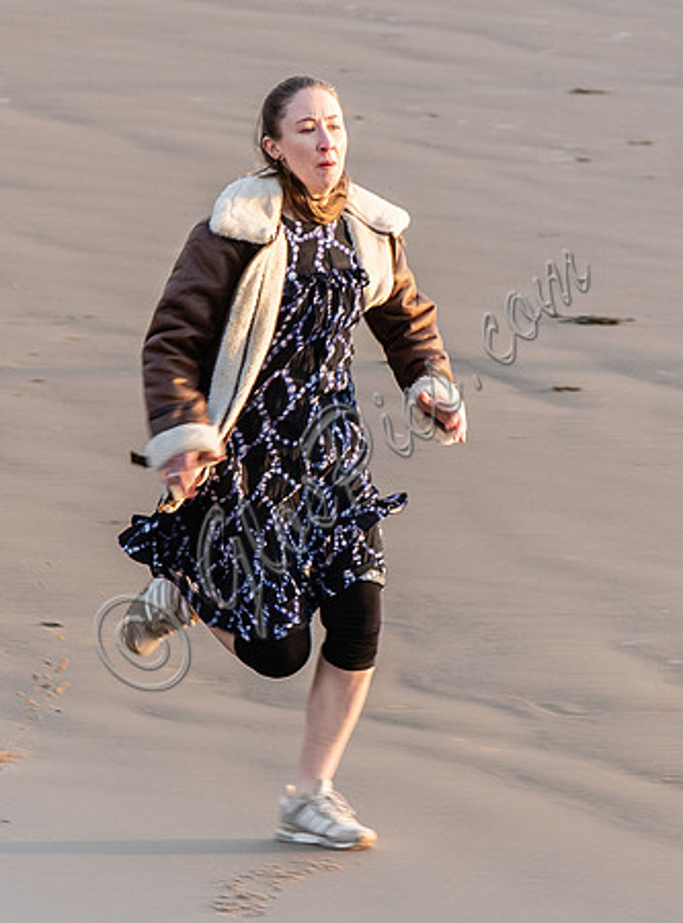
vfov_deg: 2.9
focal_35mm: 690
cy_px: 487
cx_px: 357
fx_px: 18301
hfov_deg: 2.1
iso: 640
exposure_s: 1/200
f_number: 5.6
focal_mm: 200
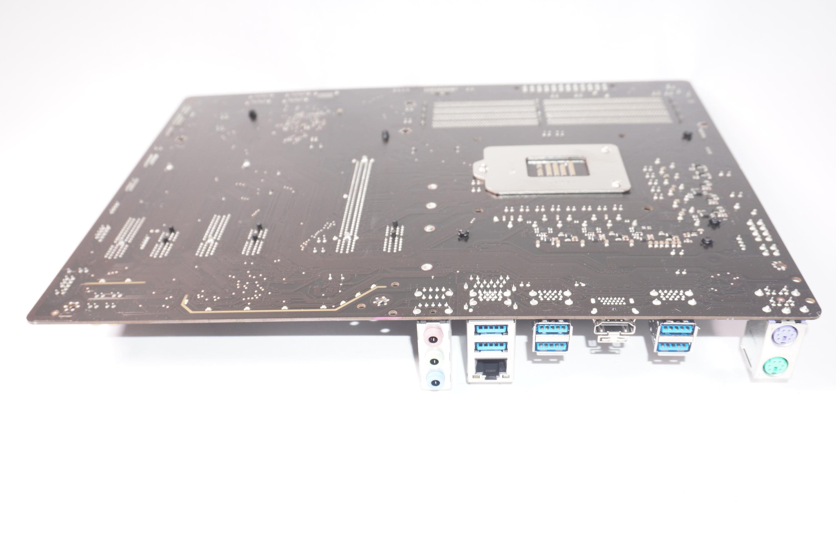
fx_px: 800
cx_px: 418
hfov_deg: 55.1
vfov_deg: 38.3
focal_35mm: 34
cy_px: 278
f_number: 5.6
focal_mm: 23
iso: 320
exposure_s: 1/100
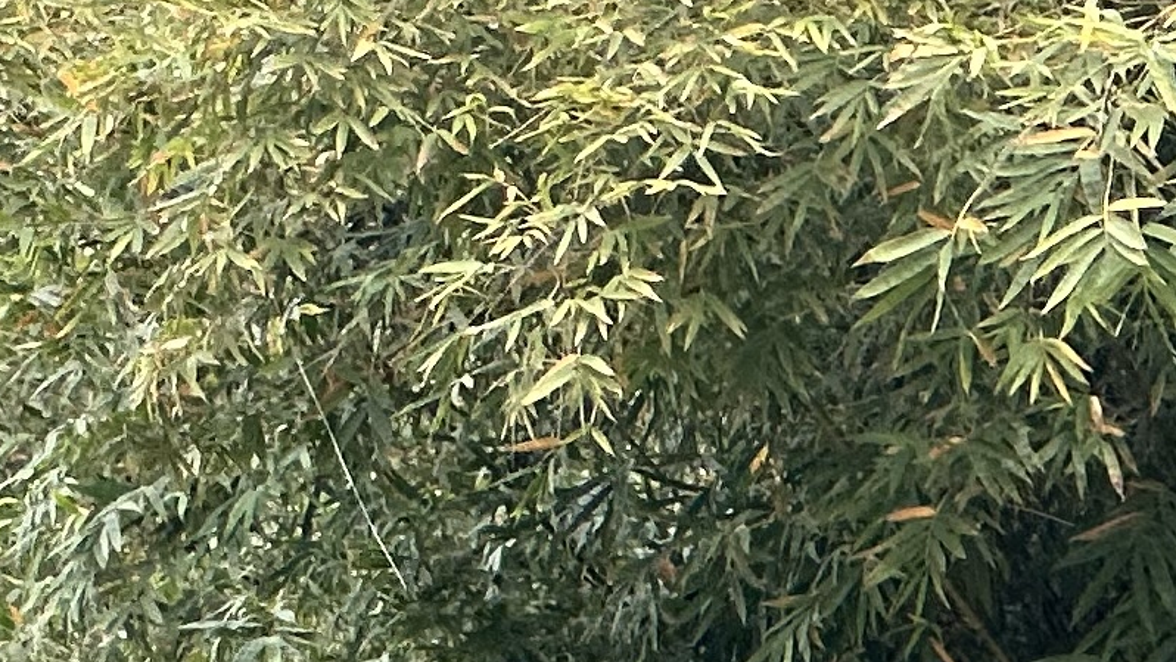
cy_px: 1443
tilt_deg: +1.7
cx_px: -301
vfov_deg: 2.8
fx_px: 13222
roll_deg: +0.4
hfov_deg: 5.1
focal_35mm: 424
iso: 32
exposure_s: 1/129
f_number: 2.8
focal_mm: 9
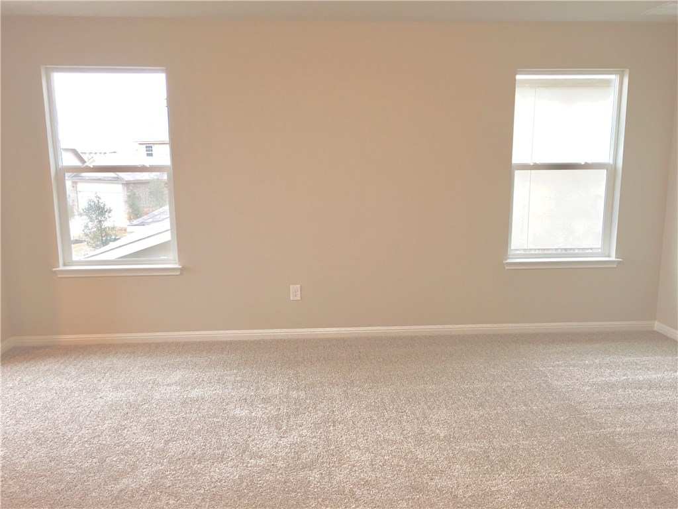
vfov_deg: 48.2
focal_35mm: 29
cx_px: 339
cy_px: 254
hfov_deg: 61.7
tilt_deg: -8.6
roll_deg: +0.4
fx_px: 568
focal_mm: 4.15
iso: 40
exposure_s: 1/15
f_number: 2.2
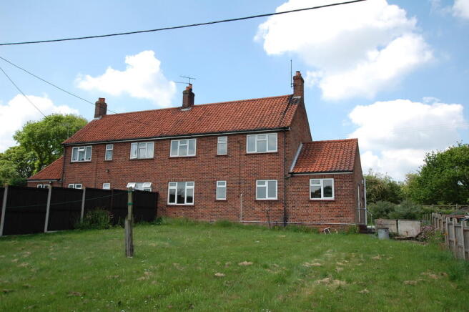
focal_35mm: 30
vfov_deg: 43.5
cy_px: 156
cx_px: 234
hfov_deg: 62.0
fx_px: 390
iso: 200
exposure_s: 1/250
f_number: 8
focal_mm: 20
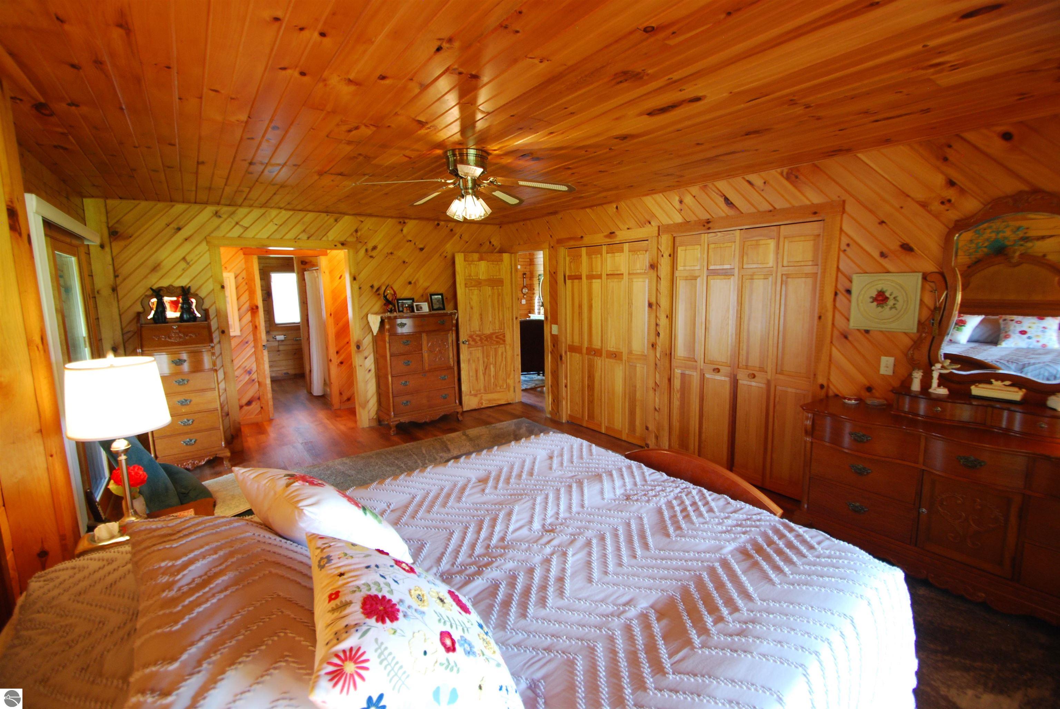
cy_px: 354
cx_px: 530
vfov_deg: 77.5
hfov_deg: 100.3
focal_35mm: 15
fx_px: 442
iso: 400
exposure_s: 1/25
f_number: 3.5
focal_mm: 10
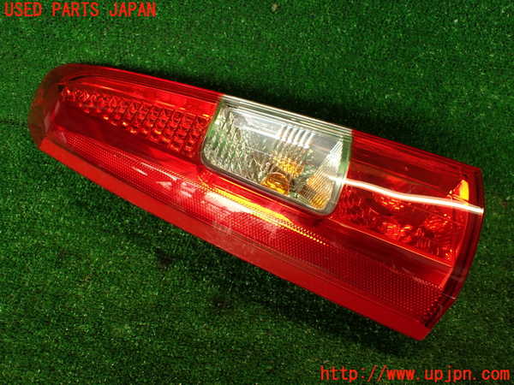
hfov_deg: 56.8
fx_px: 475
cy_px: 192
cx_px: 257
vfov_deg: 44.2
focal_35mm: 32
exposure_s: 1/60
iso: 200
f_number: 2.4
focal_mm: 5.79
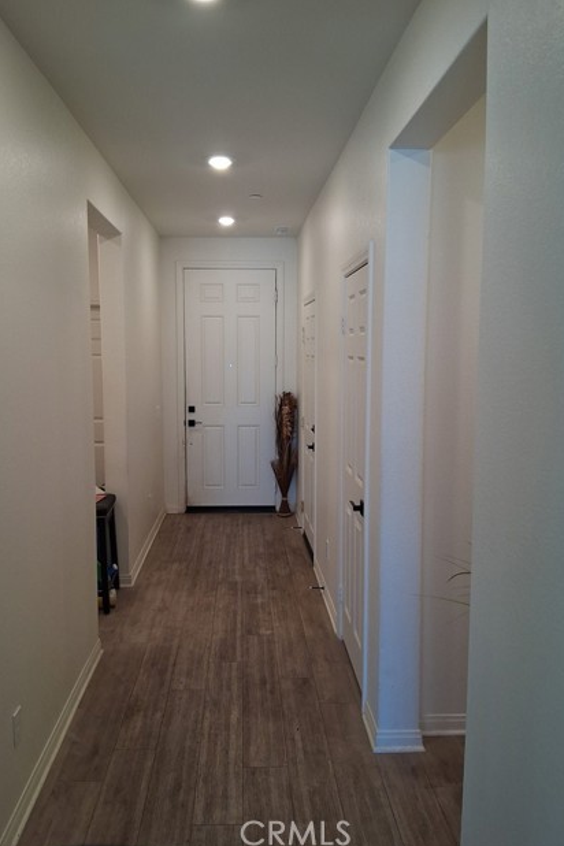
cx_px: 260
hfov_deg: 46.4
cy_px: 415
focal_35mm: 28
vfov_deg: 65.5
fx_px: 658
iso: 320
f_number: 1.8
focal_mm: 3.98
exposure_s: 1/120
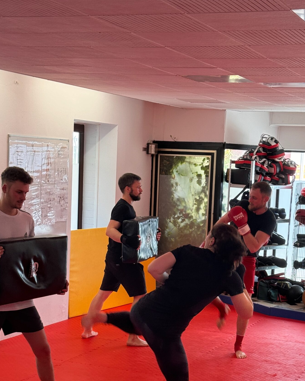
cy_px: 265
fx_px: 812
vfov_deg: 26.2
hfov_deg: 21.3
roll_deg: -3.2
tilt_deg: -7.4
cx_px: 171
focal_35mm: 72
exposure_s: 1/100
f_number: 1.78
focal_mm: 6.76
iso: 50
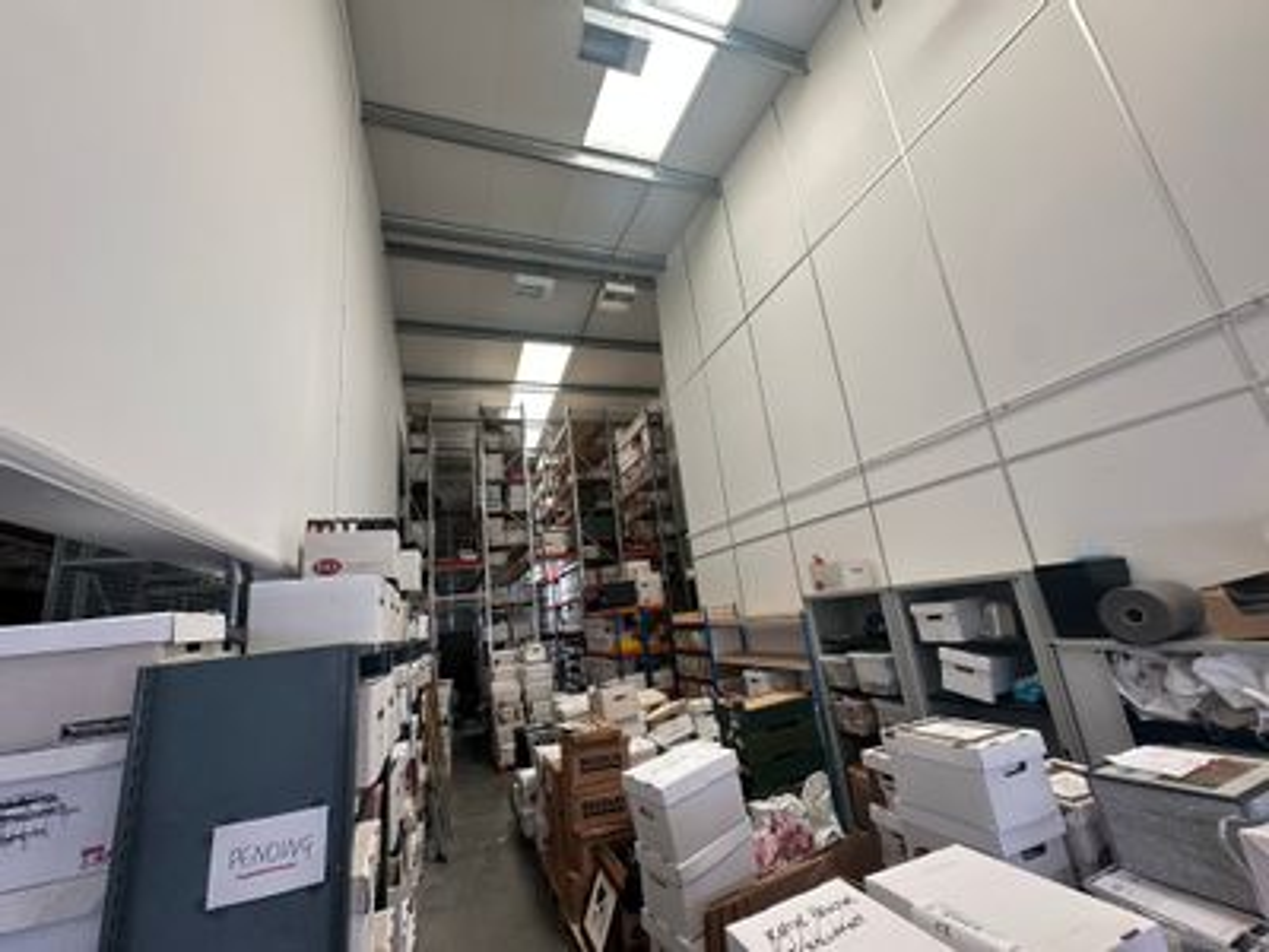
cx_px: 634
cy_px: 476
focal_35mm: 14
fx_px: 513
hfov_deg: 102.1
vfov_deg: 85.7
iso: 125
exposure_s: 1/99
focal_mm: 2.22
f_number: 2.2
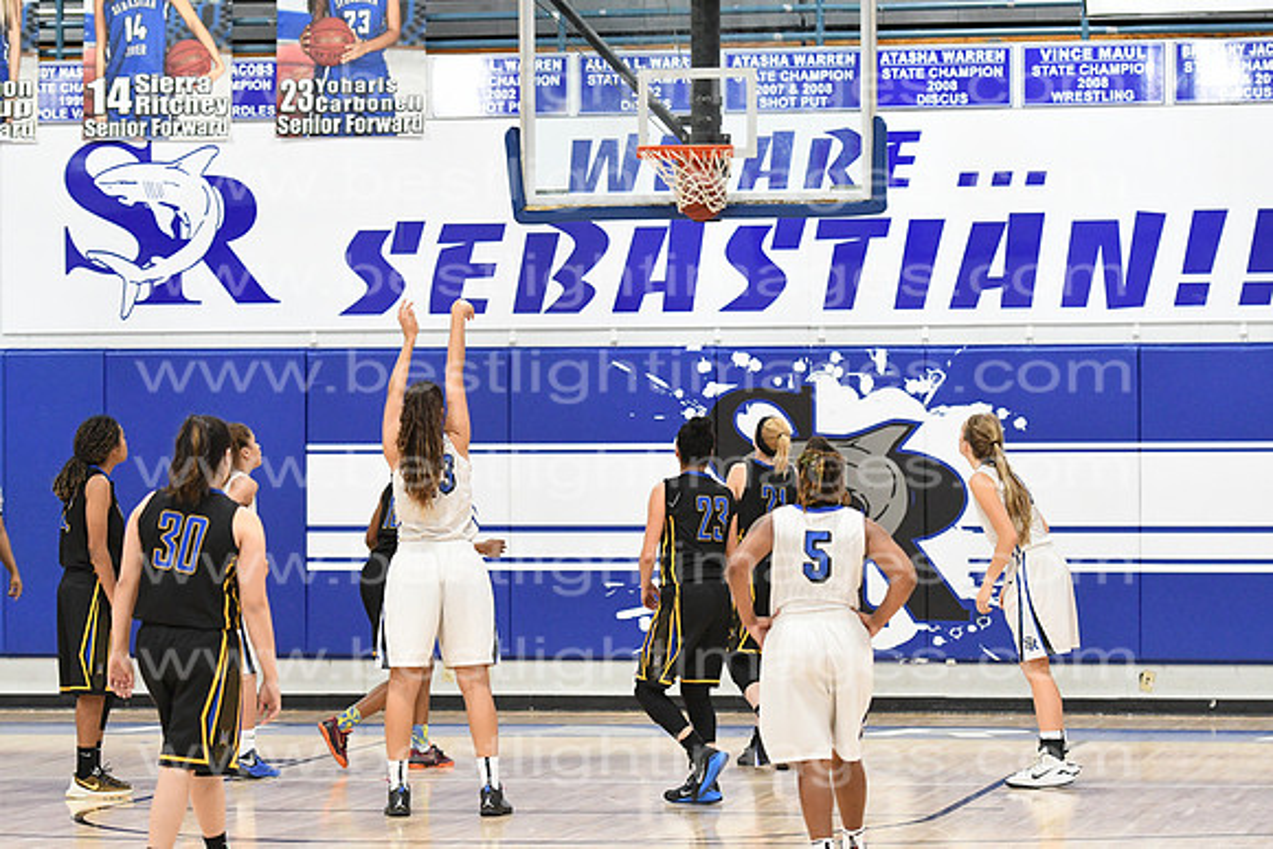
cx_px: 636
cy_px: 424
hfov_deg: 13.7
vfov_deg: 9.2
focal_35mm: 150
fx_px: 5305
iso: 5000
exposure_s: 1/640
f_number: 3.2
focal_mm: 100
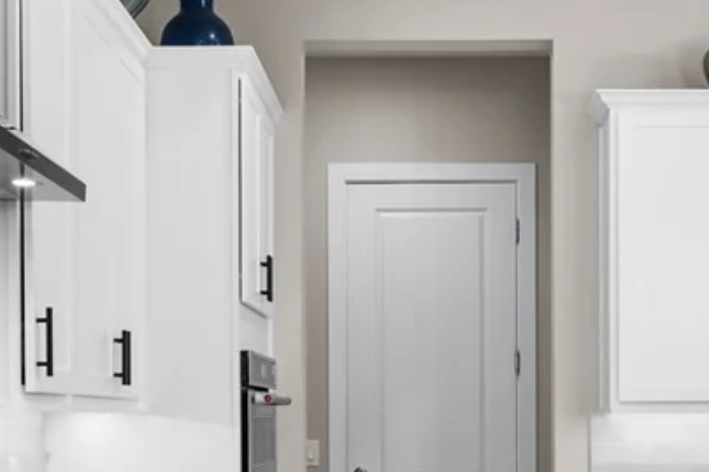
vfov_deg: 18.8
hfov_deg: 28.4
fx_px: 1398
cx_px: 432
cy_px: 429
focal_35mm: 71
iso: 400
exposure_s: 1/10
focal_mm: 19
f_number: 8
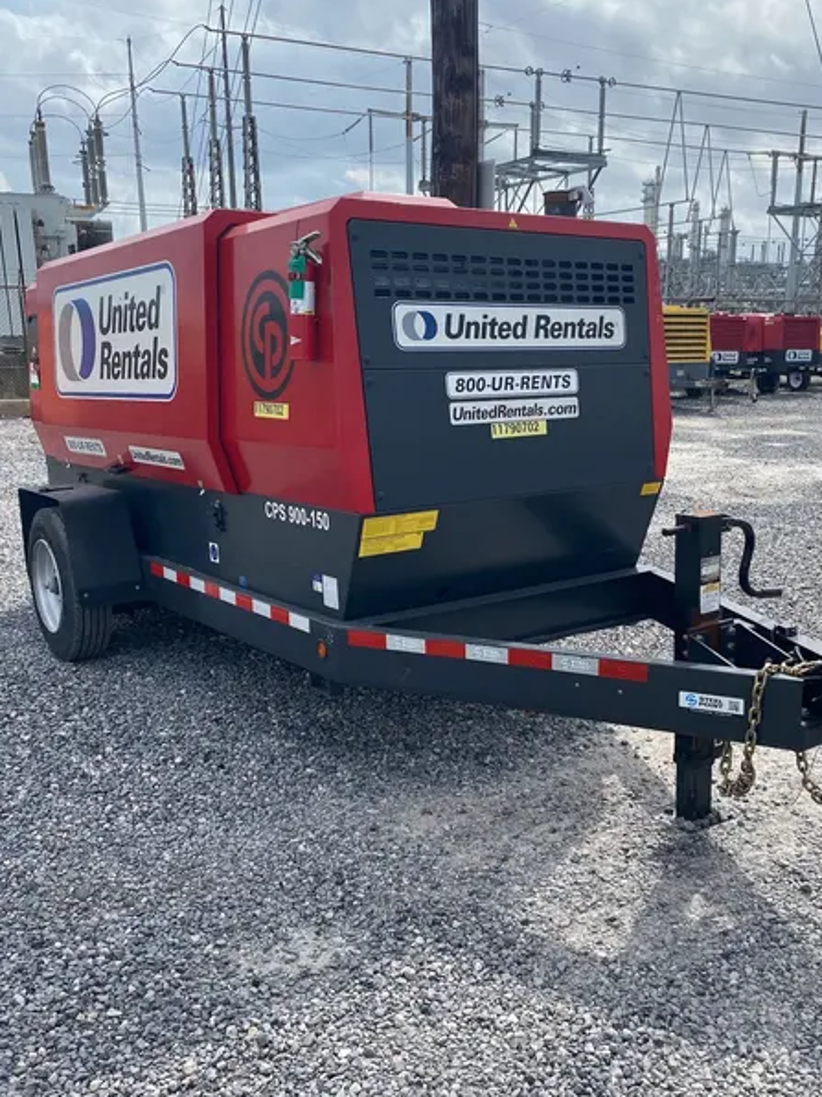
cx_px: 484
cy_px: 603
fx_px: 1013
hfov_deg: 44.0
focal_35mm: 32
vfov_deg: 56.7
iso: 32
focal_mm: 4.25
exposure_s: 1/2755
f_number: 1.8
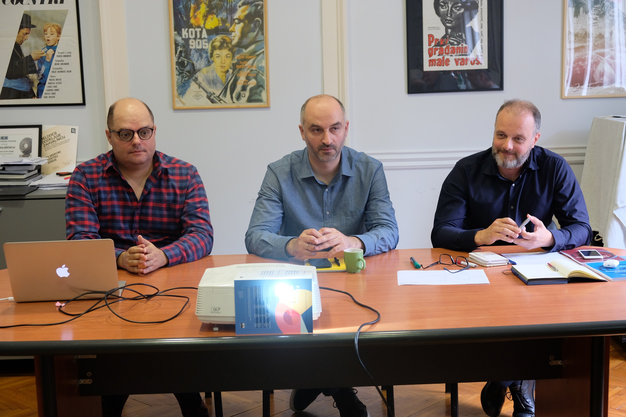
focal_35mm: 54
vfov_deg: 25.1
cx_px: 313
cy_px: 208
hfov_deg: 36.9
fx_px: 939
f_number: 4
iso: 1000
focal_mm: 35.8
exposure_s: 1/30
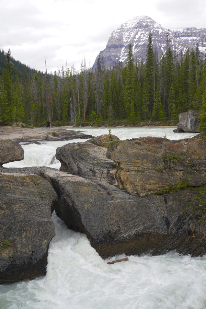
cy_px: 154
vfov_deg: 47.9
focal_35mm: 40
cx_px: 103
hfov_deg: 33.0
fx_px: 348
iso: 100
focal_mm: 27
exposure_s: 1/80
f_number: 5.6
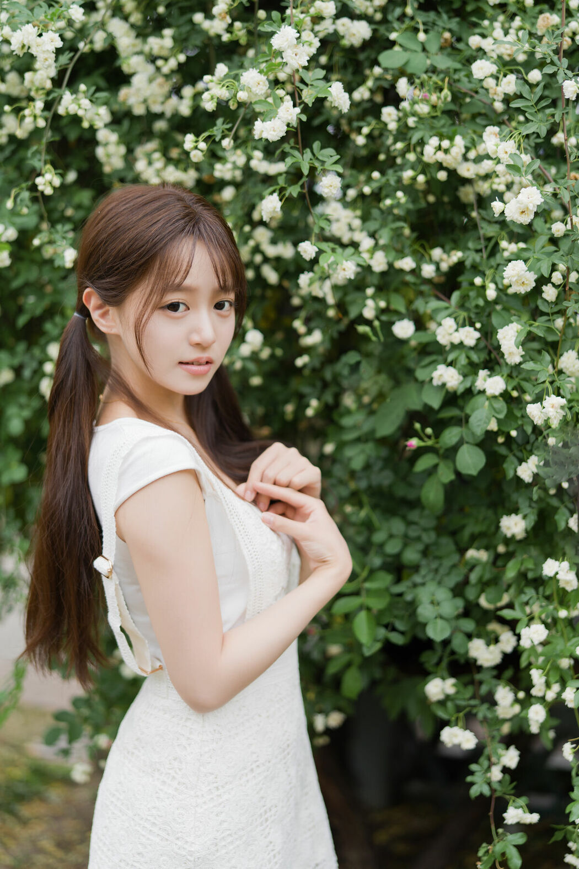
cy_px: 434
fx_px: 1206
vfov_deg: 39.6
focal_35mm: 50
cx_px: 290
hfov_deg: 27.0
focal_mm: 50
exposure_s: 1/800
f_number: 1.4
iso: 100
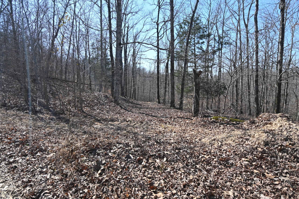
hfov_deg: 86.9
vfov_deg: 64.5
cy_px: 100
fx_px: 158
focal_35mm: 19
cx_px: 150
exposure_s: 1/320
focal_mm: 13
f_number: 6.3
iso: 100
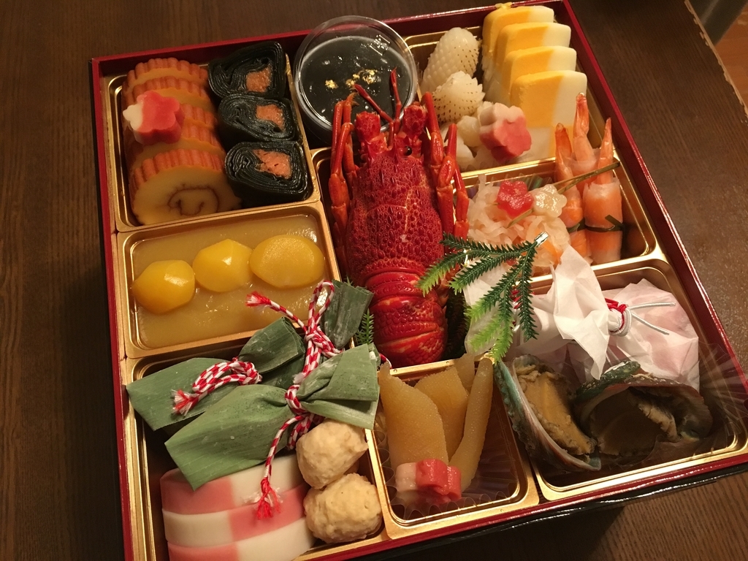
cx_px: 374
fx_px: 627
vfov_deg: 48.2
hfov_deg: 61.7
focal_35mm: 29
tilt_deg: -65.8
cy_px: 280
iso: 200
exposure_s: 1/24
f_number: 2.2
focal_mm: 4.15
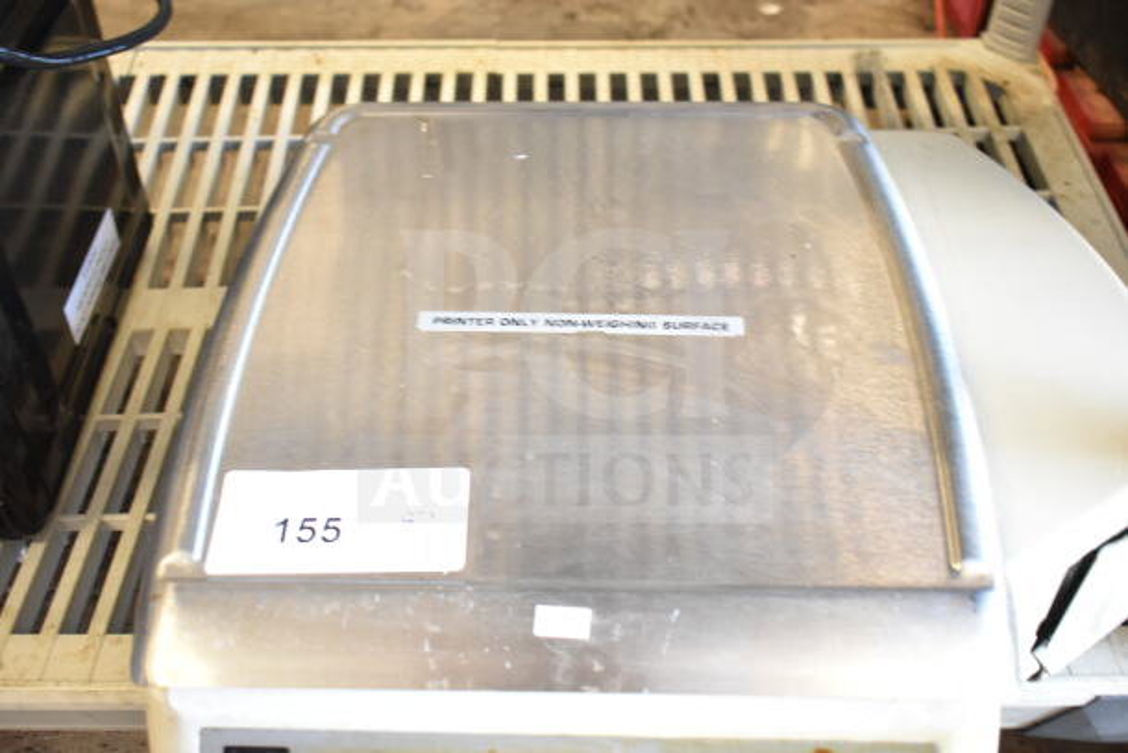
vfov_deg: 35.5
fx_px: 1175
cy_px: 376
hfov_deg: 51.3
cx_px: 564
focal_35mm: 38
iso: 2000
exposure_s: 1/40
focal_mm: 25
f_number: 4
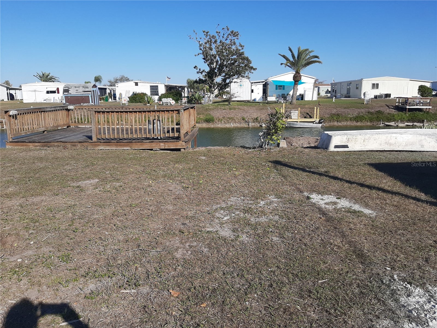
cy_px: 164
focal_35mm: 26
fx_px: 328
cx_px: 218
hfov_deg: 67.3
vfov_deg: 53.1
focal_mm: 3.93
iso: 40
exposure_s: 1/3876
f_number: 1.7
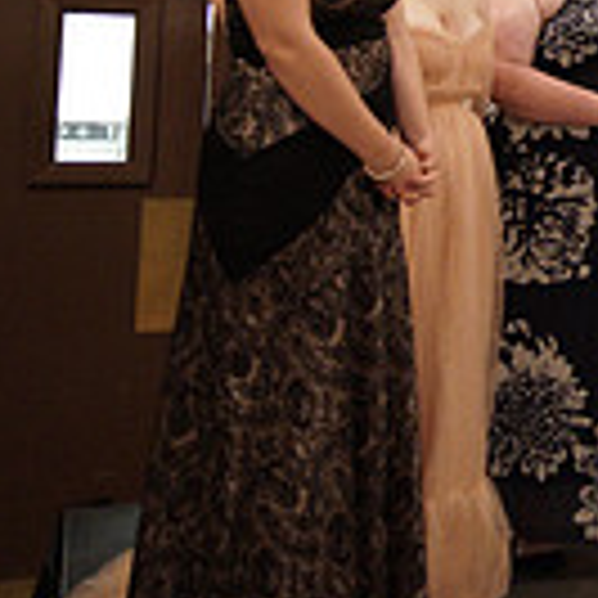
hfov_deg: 16.1
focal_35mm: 89
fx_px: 1739
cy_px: -56
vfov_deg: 18.8
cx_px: 1115
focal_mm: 24
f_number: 1.8
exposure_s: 1/80
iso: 3200
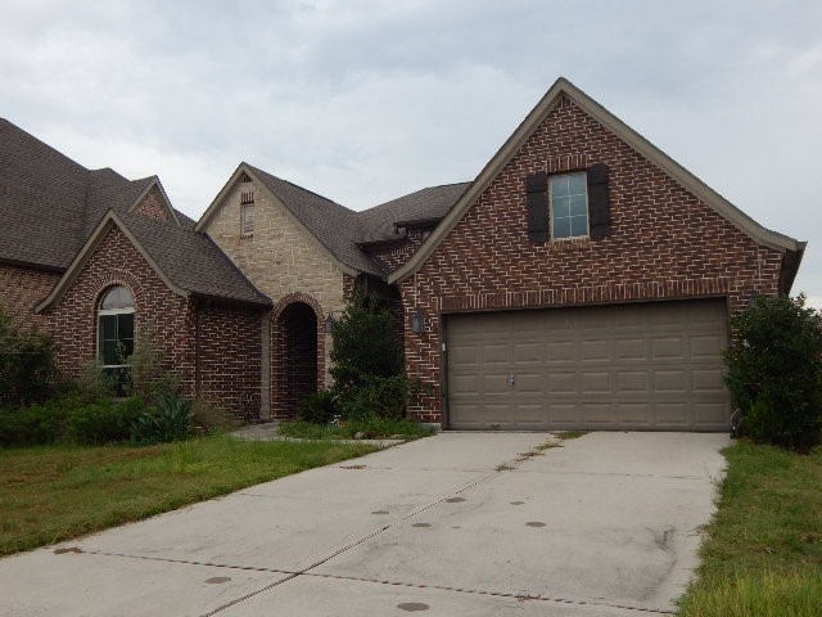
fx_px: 736
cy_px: 308
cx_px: 411
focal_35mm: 31
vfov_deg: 45.4
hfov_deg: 58.4
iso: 125
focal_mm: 5.6
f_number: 3.2
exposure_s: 1/640
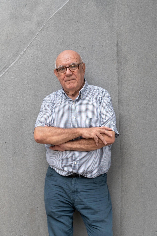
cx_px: 78
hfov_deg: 13.0
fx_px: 687
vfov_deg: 19.5
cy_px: 118
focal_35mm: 105
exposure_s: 1/250
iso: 1250
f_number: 8
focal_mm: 105
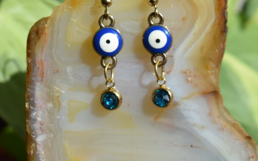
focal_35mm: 97
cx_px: 129
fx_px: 682
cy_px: 11
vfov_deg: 13.4
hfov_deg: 21.4
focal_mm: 42
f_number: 8
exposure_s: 1/200
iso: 100
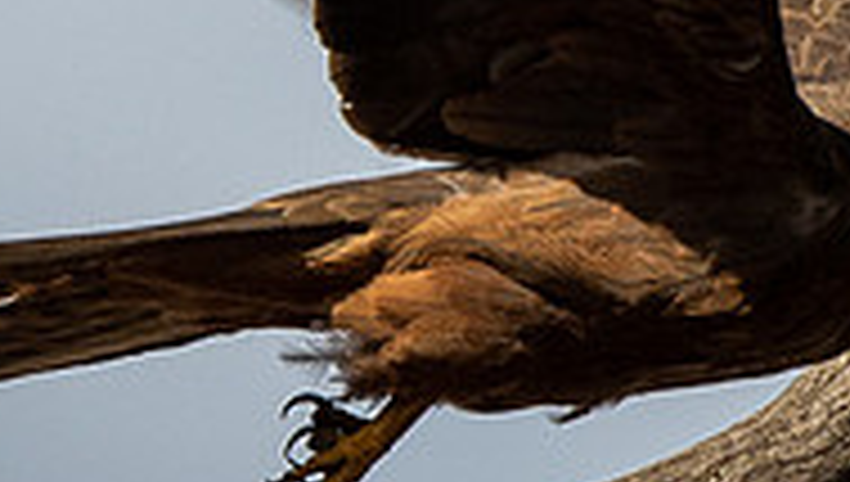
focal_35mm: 2650
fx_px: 59820
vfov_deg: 0.5
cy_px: 76
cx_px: 358
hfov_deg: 0.8
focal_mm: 400
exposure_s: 1/8000
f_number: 5.6
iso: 640
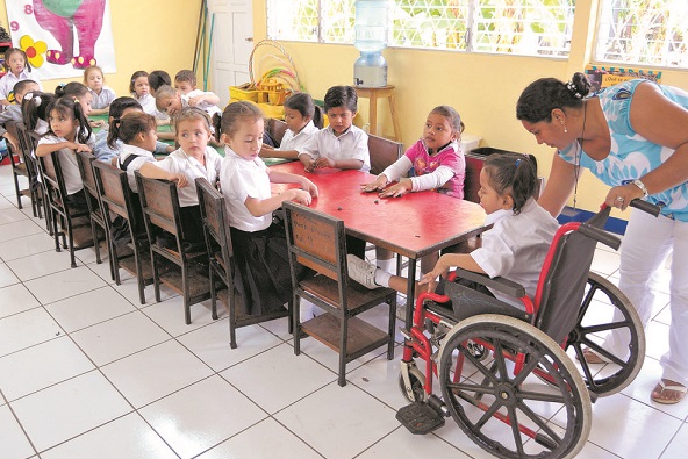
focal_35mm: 28
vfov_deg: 46.4
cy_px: 228
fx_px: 535
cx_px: 339
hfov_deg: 65.5
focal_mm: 18
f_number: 3.5
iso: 640
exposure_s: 1/50
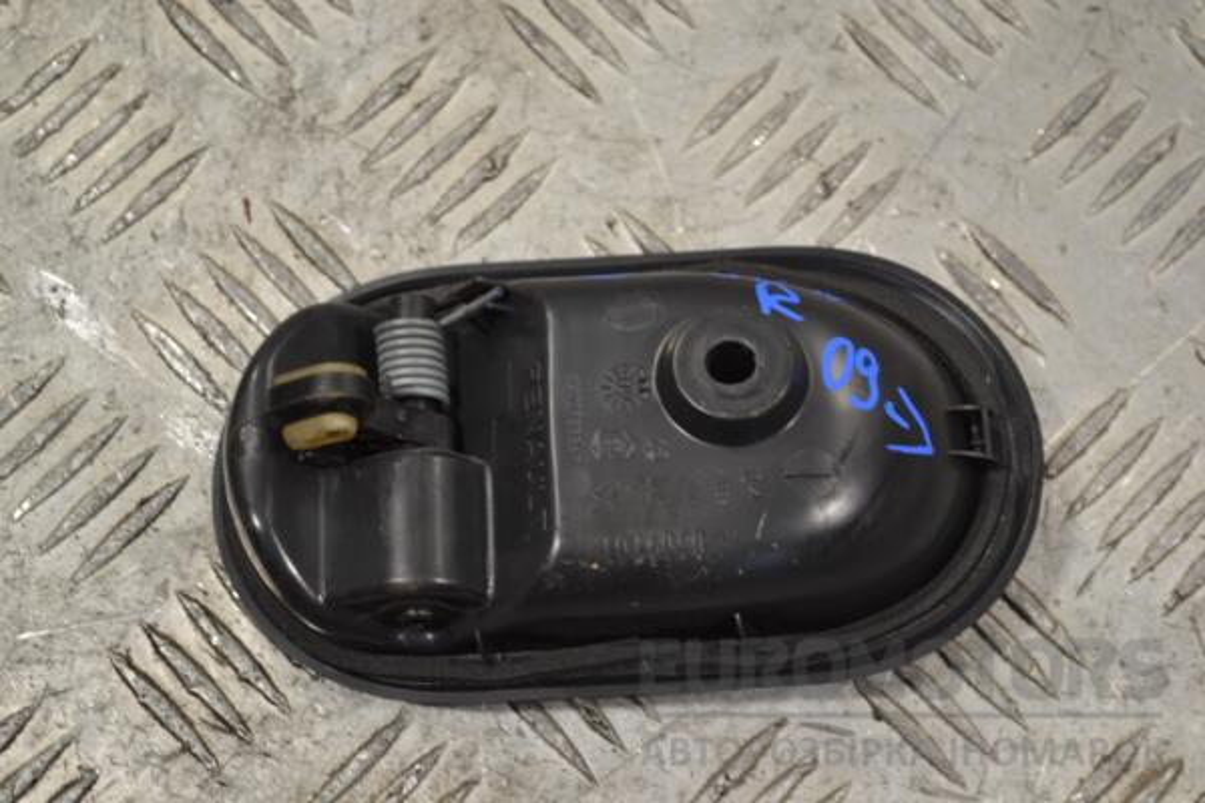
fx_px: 2259
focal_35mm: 68
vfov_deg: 20.2
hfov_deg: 29.9
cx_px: 602
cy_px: 402
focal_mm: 45
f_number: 5.3
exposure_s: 1/30
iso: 140
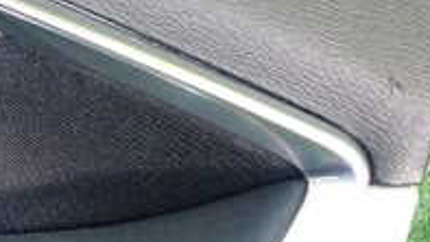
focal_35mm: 83
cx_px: -124
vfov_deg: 14.6
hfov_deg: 22.9
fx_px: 947
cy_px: 135
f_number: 2
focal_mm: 4.5
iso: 500
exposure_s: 1/30
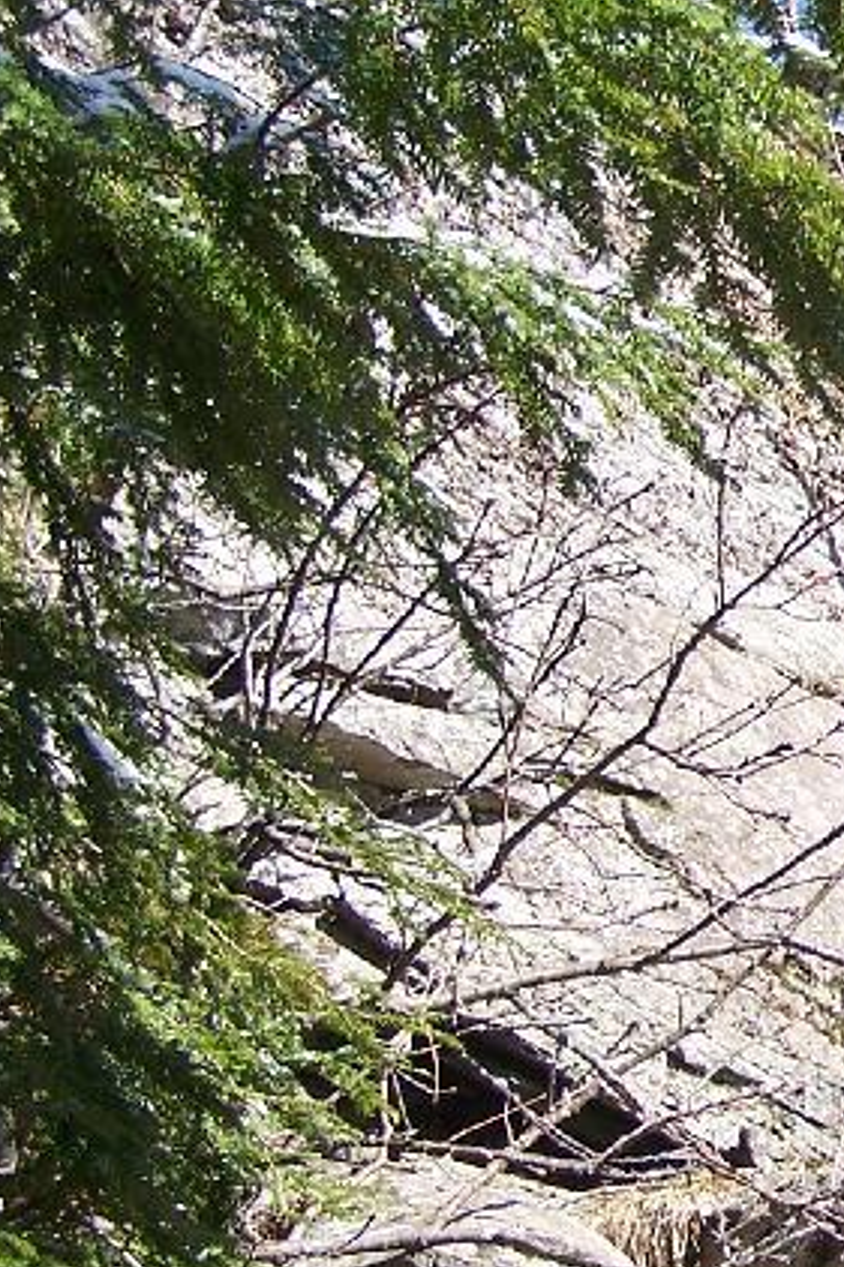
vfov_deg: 21.2
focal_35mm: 96
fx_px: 3379
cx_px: 1373
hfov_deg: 13.2
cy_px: 582
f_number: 2.8
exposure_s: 1/400
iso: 80
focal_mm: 6.3
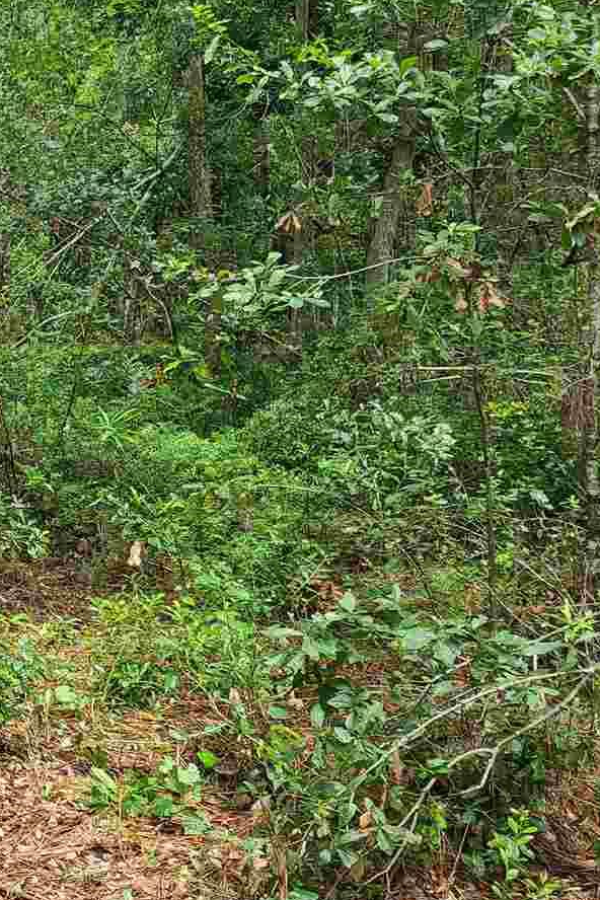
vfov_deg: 33.0
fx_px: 1500
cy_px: 266
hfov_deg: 19.2
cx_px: -347
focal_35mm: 60
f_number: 1.8
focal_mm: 7
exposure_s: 1/119
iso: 25
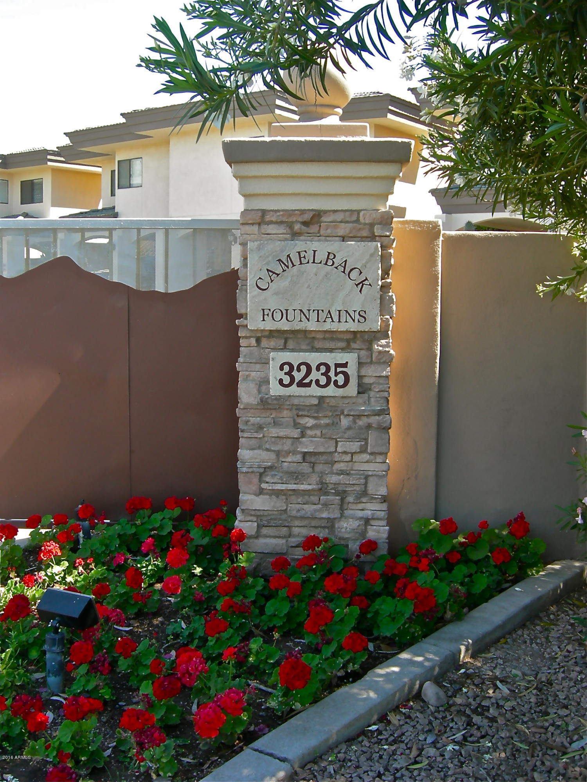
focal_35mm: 36
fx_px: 814
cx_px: 294
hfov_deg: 39.7
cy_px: 391
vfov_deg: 51.4
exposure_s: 1/89.3
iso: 64
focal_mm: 7.5
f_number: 3.8
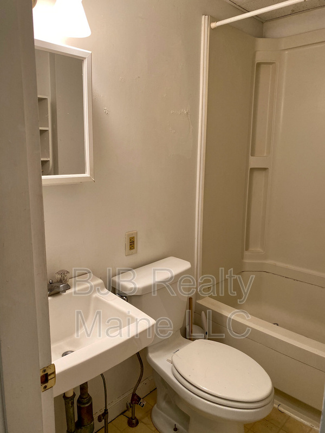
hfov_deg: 53.1
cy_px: 216
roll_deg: -0.2
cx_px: 162
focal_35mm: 26
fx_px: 325
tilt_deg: -10.4
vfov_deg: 67.3
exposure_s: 1/60
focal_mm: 4.25
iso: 125
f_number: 1.8
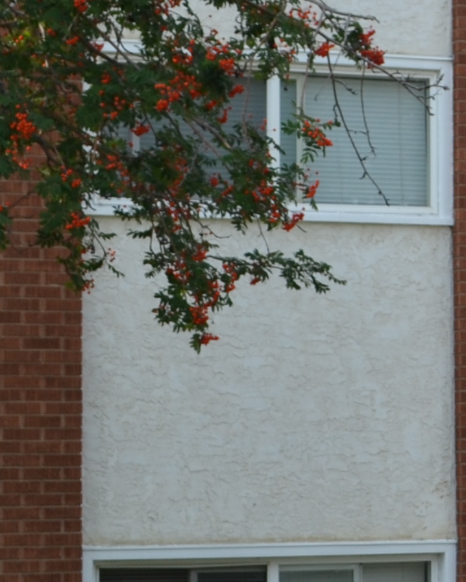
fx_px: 2742
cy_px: 231
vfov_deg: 12.1
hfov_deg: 9.0
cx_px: 985
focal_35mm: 159
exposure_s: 1/200
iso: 100
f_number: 7.1
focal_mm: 22
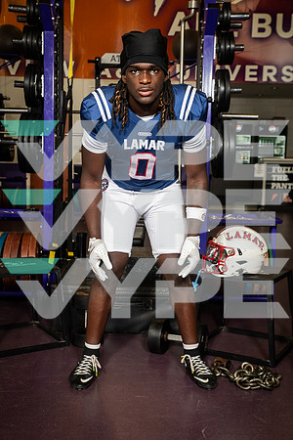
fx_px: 586
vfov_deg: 41.1
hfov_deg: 28.1
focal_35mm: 48
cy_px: 220
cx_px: 146
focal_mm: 48
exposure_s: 1/250
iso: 800
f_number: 7.1
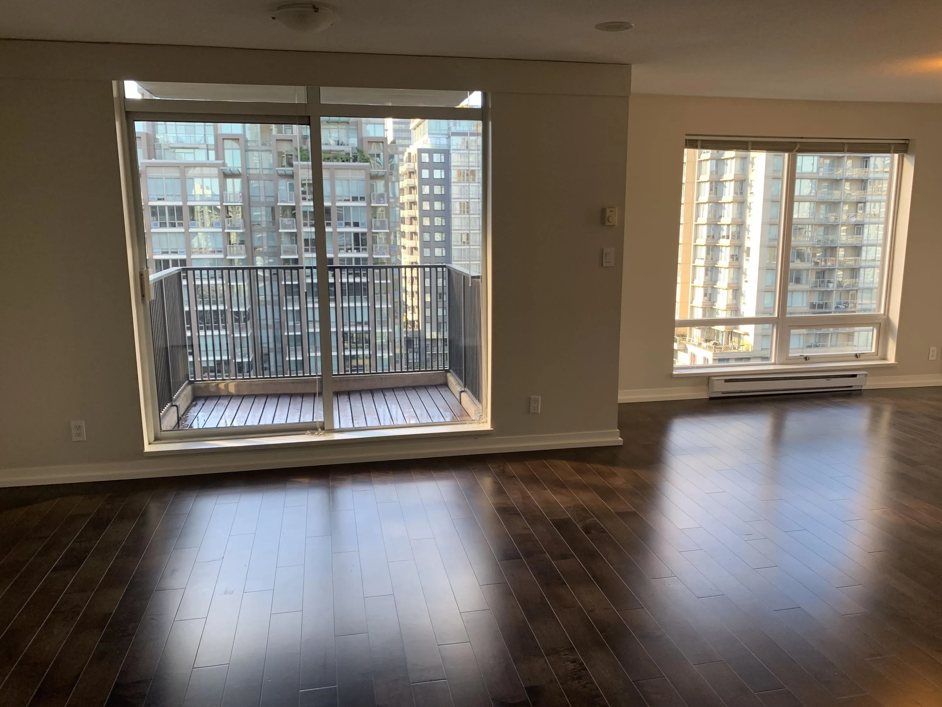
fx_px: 735
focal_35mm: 27
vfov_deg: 51.4
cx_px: 481
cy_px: 366
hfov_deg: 65.3
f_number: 1.8
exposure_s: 1/121
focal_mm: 4.25
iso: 40
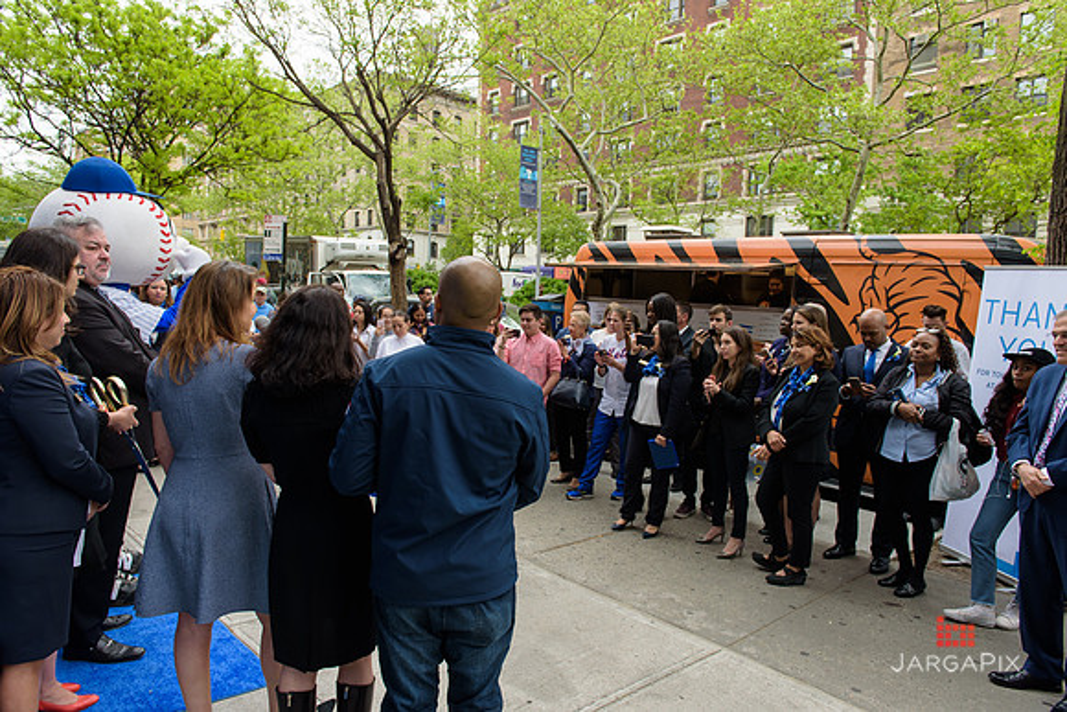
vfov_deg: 53.2
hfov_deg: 73.7
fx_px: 711
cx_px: 534
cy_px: 356
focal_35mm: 24
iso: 200
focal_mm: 24
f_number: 5
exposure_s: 1/250
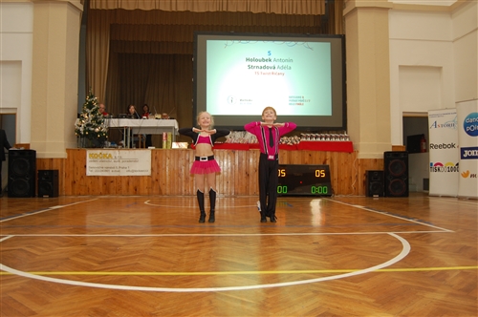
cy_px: 158
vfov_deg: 43.5
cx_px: 239
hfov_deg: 62.0
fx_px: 398
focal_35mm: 30
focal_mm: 20
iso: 400
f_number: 3.8
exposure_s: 1/60
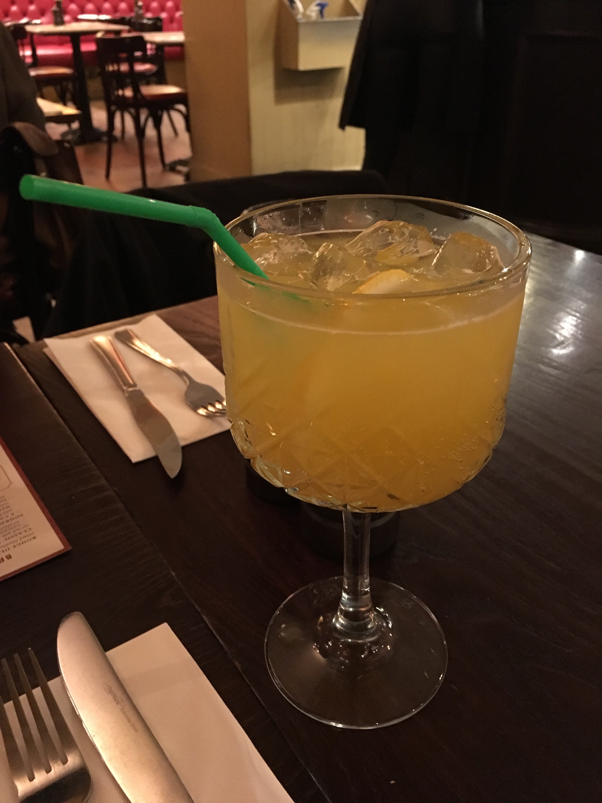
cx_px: 301
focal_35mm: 29
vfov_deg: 61.7
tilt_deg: -30.9
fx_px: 672
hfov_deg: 48.2
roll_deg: +0.4
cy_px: 402
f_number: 2.2
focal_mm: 4.15
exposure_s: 1/17
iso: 500
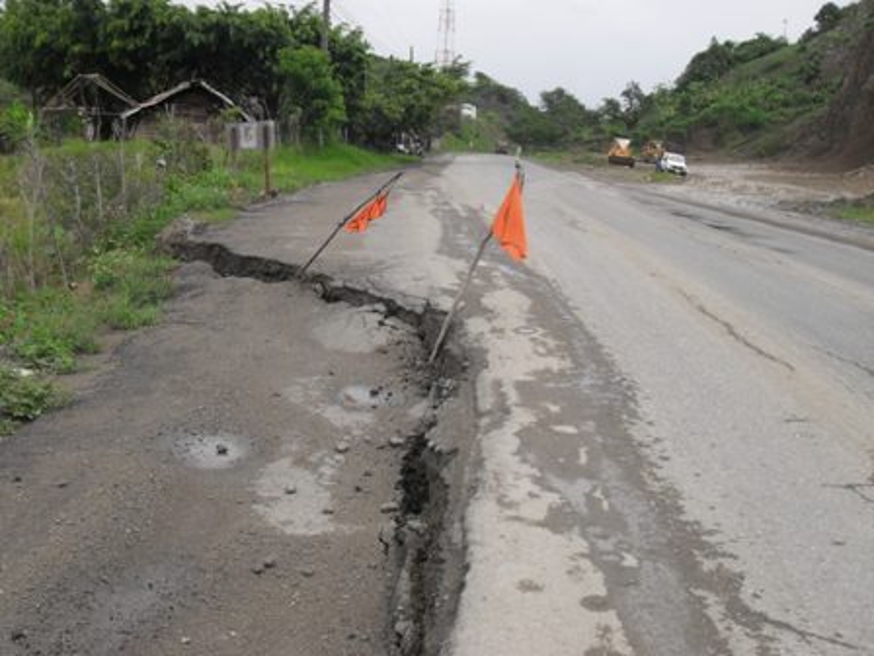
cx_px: 437
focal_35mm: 40
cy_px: 328
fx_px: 1010
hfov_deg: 46.8
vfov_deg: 36.0
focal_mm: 7
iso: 100
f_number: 10
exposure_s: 1/90
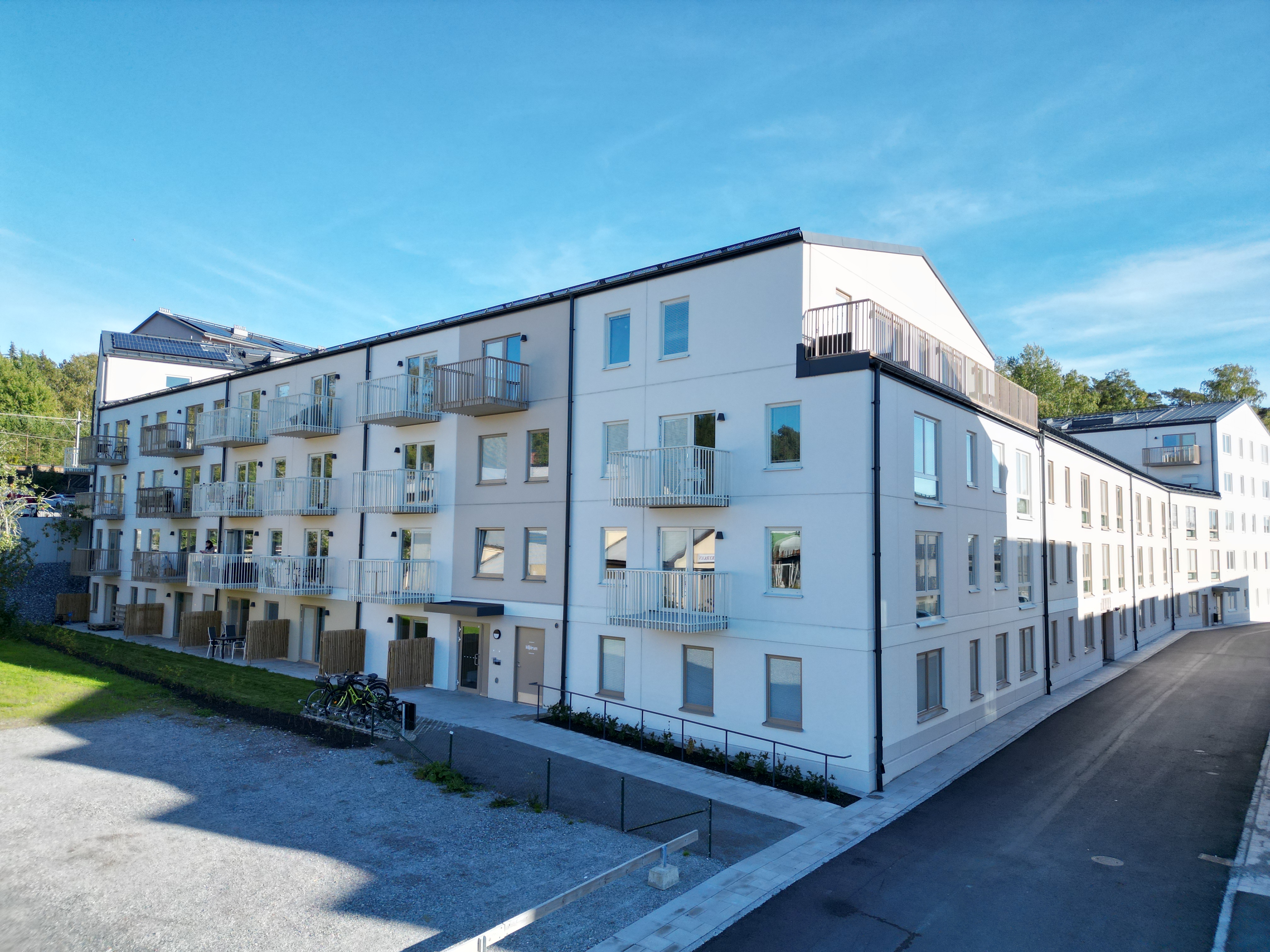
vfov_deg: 56.8
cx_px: 635
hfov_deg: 71.6
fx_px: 881
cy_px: 476
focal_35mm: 24
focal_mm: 6.72
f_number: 1.7
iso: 200
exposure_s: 1/2000
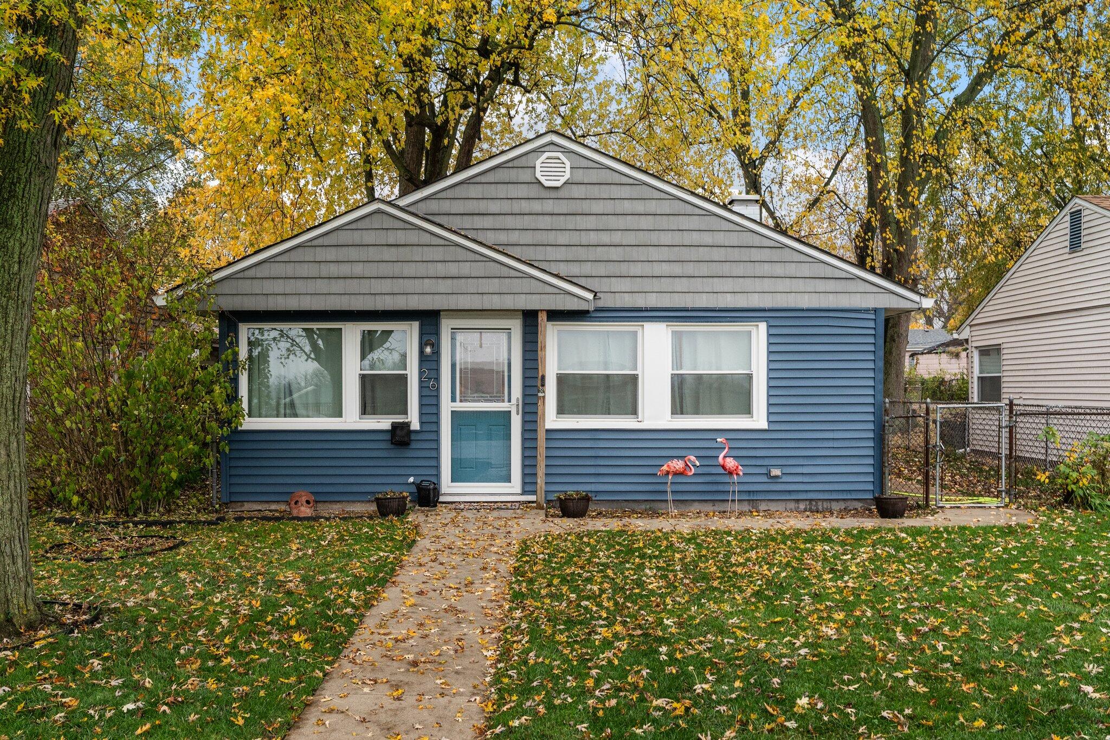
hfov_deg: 63.7
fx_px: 894
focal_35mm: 29
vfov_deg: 45.0
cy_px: 370
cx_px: 555
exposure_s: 1/40
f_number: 8
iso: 800
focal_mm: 19.7
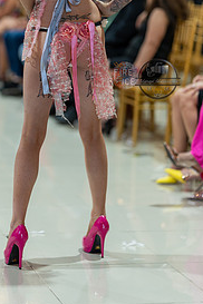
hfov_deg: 9.8
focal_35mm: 140
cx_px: 62
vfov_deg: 14.6
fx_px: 1184
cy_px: 79
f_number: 1.4
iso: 200
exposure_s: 1/160
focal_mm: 85
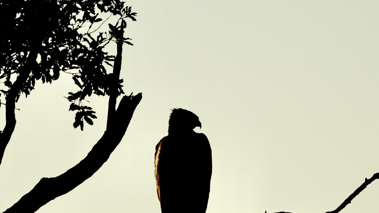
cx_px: 187
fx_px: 16623
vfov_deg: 0.7
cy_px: 146
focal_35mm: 1654
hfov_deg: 1.3
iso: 500
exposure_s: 1/5000
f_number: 7.1
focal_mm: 500
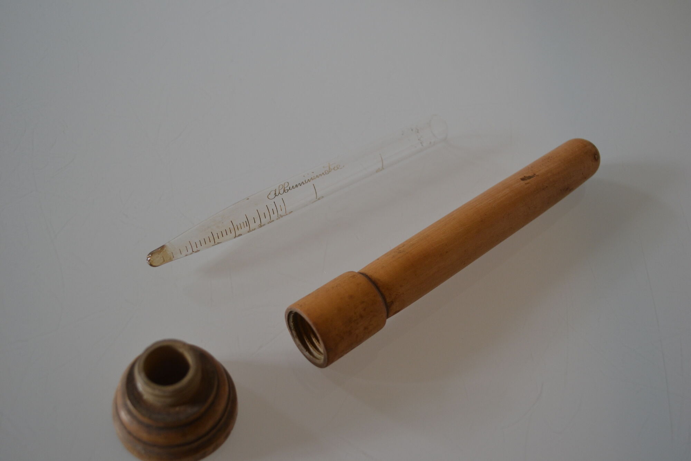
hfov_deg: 53.1
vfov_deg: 36.9
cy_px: 230
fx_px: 691
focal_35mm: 36
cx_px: 346
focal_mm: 24
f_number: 4
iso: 400
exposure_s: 1/40
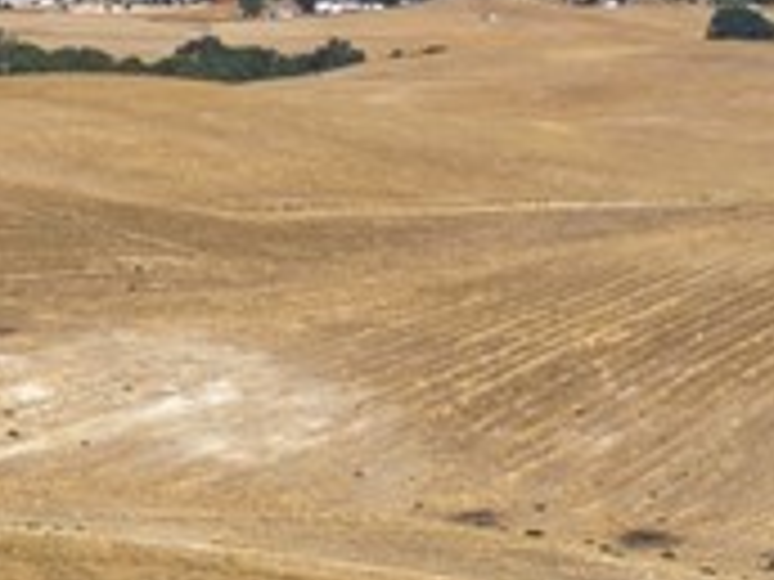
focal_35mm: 143
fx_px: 3197
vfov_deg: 9.4
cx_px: 639
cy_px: 1340
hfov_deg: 13.7
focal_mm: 8.7
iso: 100
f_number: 1.8
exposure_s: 1/5000
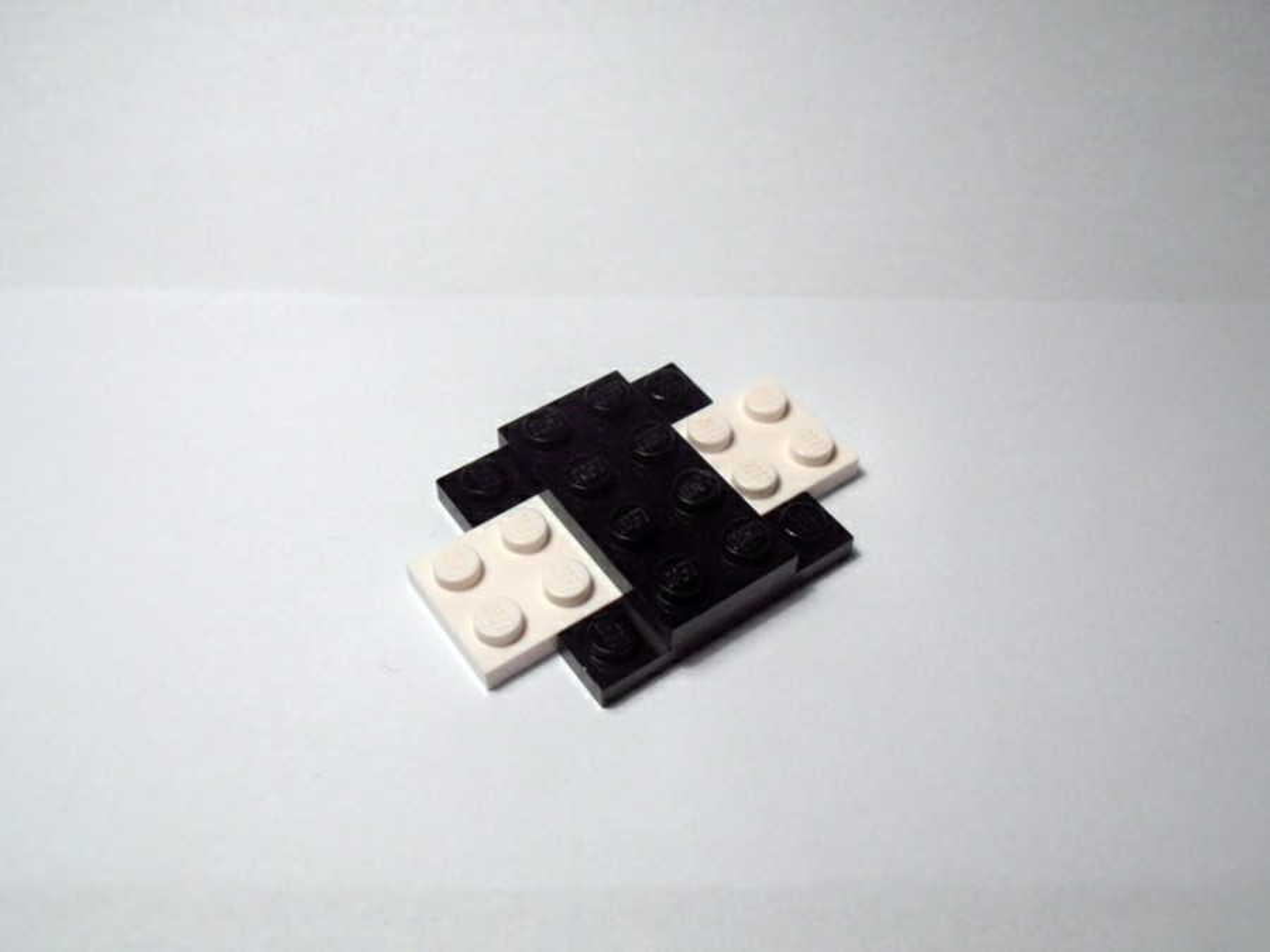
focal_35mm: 37
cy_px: 476
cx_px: 635
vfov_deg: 38.7
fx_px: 1357
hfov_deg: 50.1
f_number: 3.9
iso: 80
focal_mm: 6.61
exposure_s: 1/80
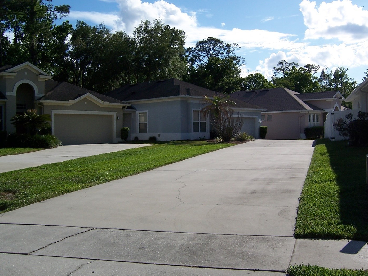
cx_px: 193
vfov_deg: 37.7
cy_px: 127
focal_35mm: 38
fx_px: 404
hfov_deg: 49.0
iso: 80
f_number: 4
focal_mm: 5.5
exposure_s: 1/1000
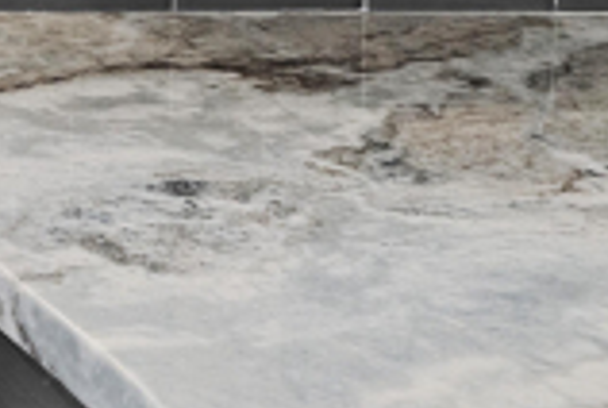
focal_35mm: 71
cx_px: -812
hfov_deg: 15.7
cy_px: -381
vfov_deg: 15.7
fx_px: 1201
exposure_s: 1/15
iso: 400
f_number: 10
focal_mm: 10
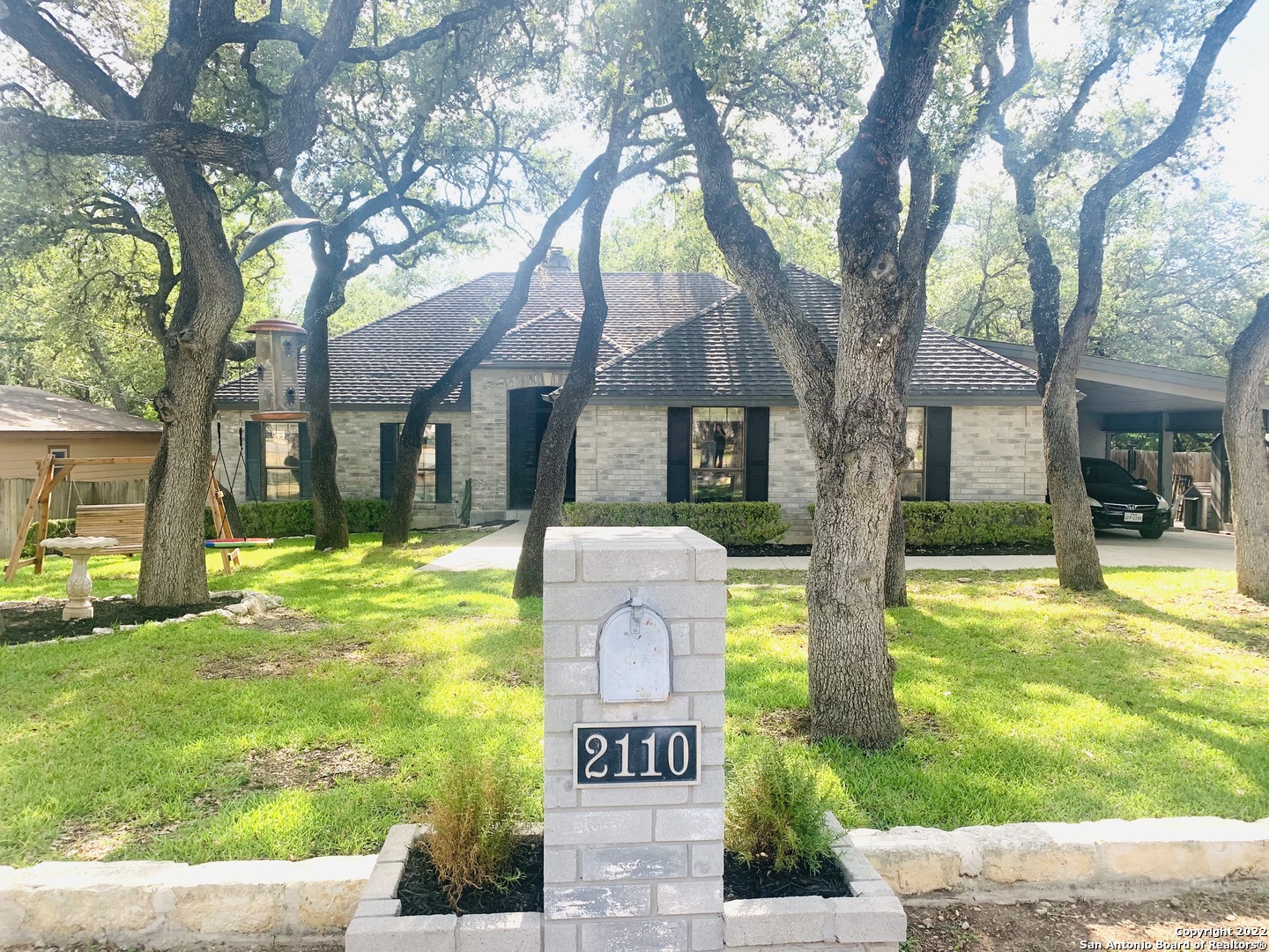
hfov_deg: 67.3
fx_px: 953
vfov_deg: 53.1
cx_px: 634
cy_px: 476
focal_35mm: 26
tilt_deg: -3.3
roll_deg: -0.4
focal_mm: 4.25
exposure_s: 1/428
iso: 25
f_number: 1.8
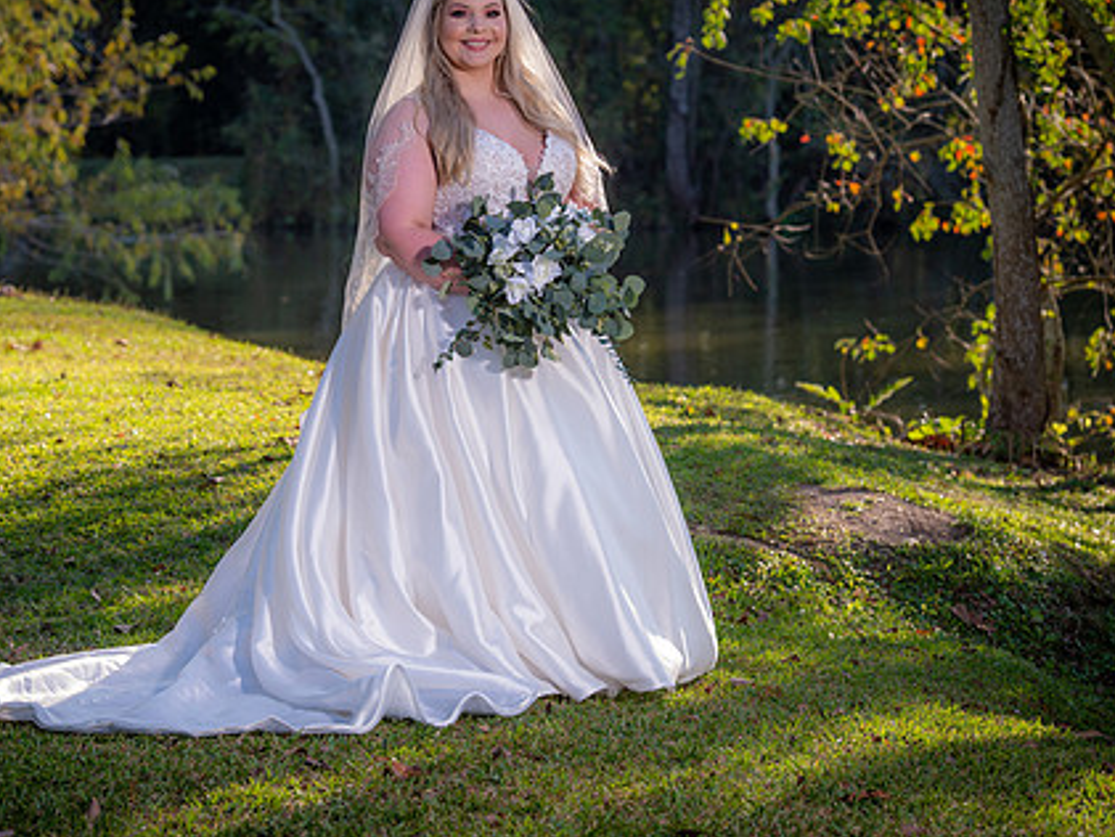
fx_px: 4479
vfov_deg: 10.7
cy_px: 342
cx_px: 437
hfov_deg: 14.2
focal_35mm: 139
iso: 100
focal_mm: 105
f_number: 5.6
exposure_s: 1/125
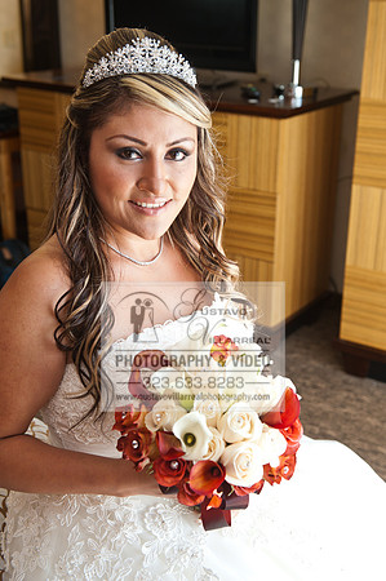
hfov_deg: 26.9
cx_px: 193
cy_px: 290
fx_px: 806
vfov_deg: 39.6
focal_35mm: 50
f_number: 4.5
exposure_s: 1/80
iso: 500
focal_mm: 50
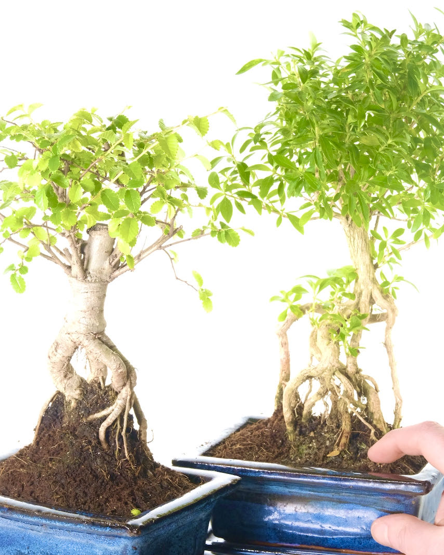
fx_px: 1873
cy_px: 331
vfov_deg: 16.8
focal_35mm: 114
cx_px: 222
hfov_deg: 13.5
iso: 2500
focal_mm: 67.1
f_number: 13
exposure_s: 1/20
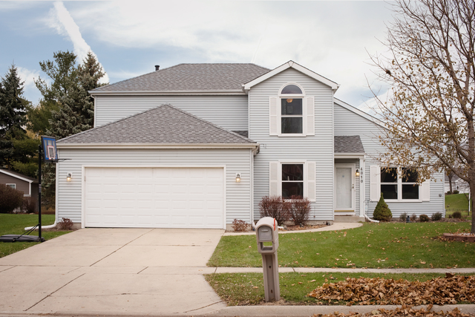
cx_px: 238
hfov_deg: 39.6
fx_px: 660
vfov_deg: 27.0
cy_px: 158
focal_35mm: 50
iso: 800
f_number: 8
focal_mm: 50
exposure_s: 1/640
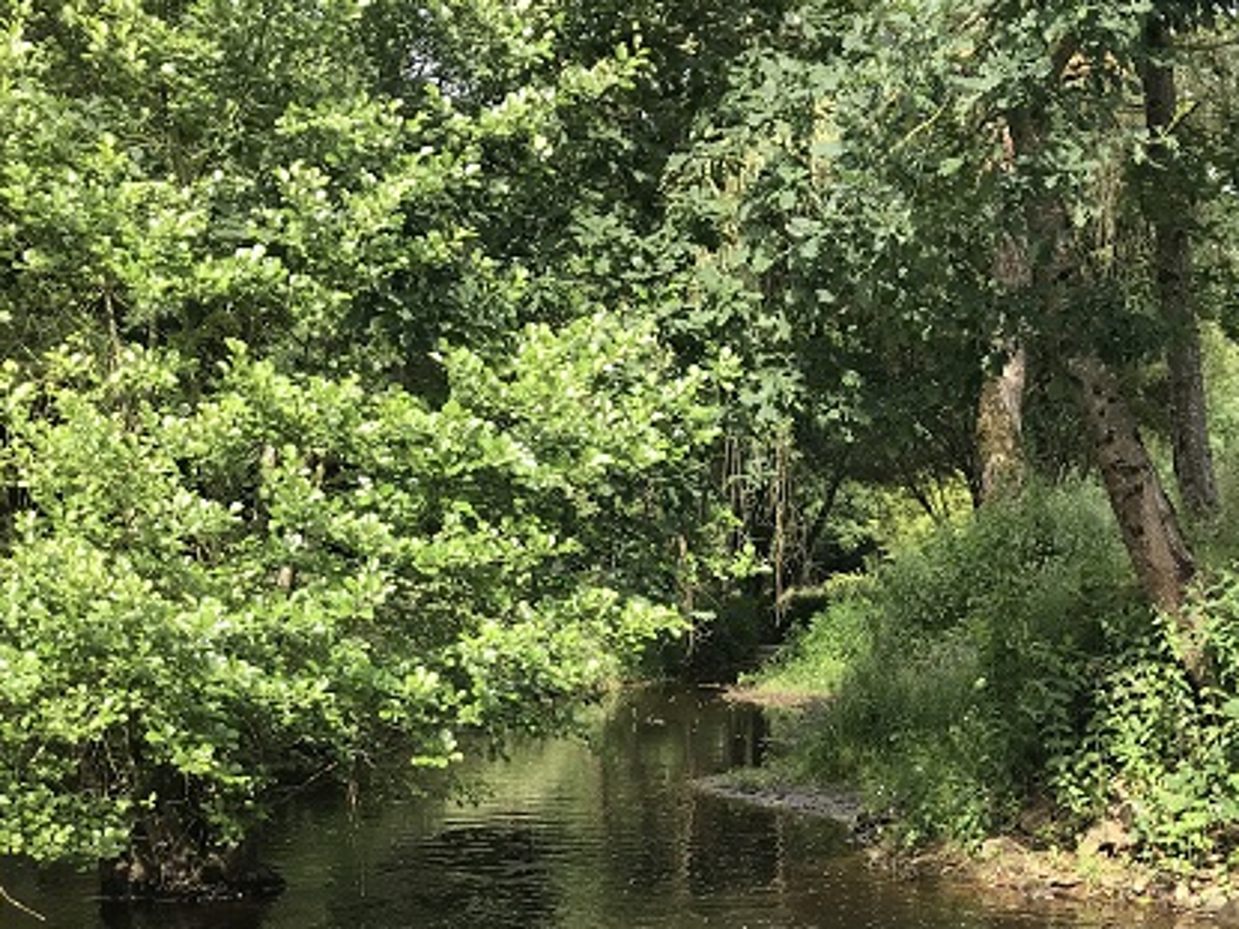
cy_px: 795
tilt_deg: -5.6
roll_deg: -0.3
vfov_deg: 26.3
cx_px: 842
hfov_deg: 35.2
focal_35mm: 54
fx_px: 1932
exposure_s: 1/232
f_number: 1.8
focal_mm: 3.99
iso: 20
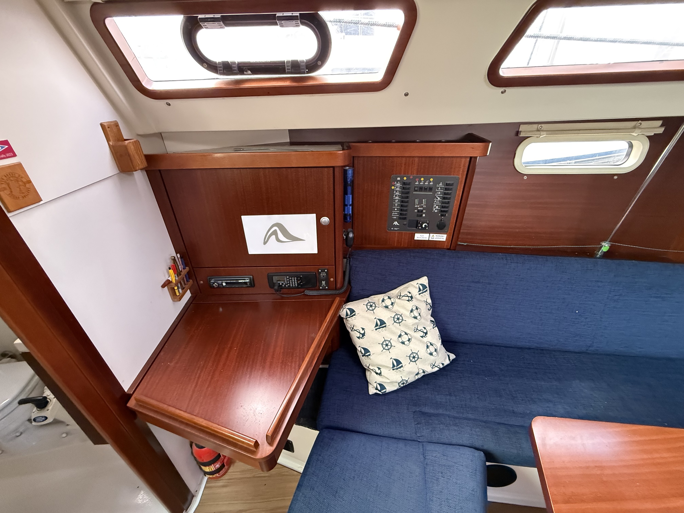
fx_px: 277
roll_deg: -0.4
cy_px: 256
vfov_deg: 85.7
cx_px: 342
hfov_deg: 102.1
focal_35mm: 14
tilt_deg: -31.8
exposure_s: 1/60
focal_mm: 2.22
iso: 800
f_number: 2.2
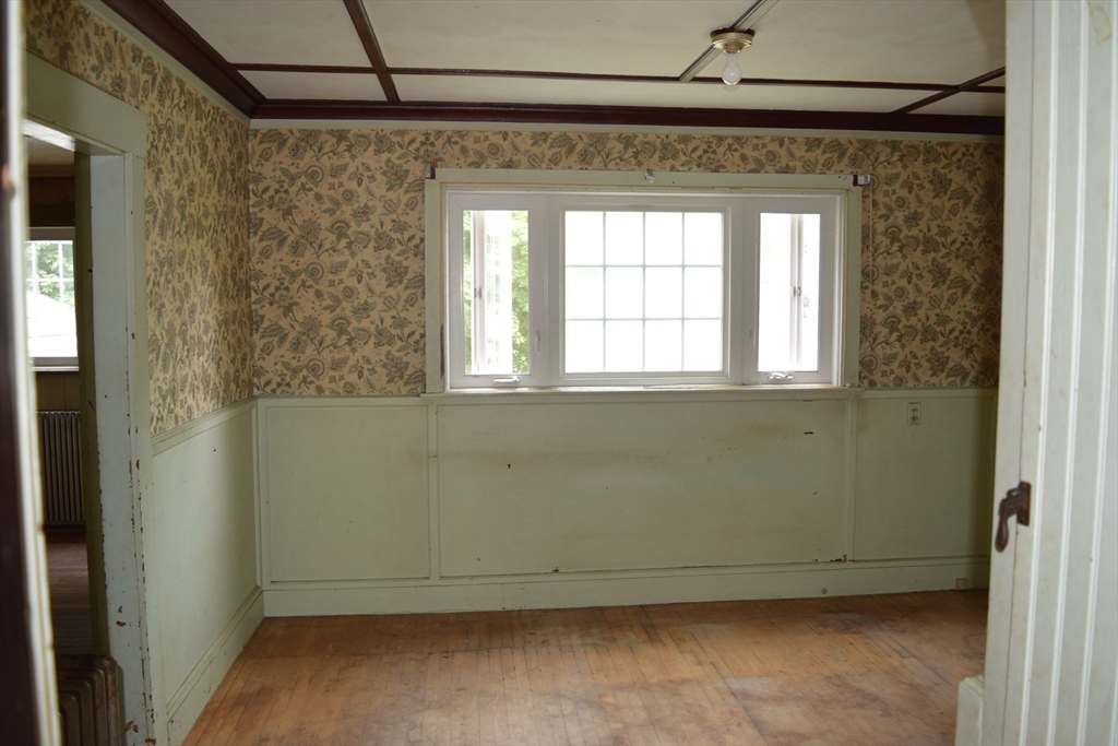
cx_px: 559
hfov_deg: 67.4
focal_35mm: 27
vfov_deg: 47.9
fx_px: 839
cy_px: 373
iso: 450
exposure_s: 1/60
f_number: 3.5
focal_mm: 18
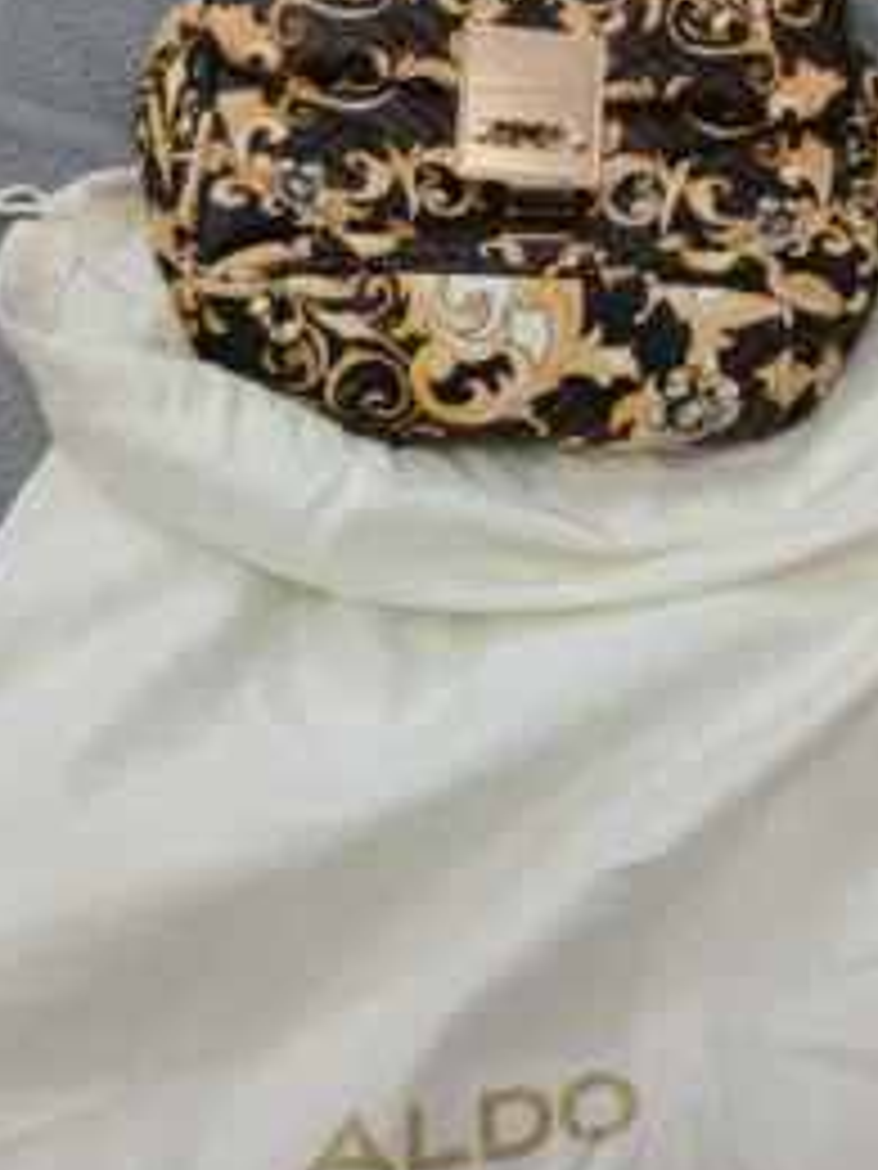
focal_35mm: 40
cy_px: 472
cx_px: 513
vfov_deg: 46.6
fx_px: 1353
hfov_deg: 35.9
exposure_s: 1/50
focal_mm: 3.98
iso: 200
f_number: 1.8
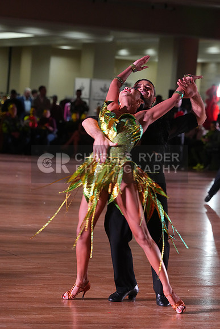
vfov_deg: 14.3
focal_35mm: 143
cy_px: 164
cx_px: 110
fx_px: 1310
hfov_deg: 9.6
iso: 4000
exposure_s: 1/200
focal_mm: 143
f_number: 5.6
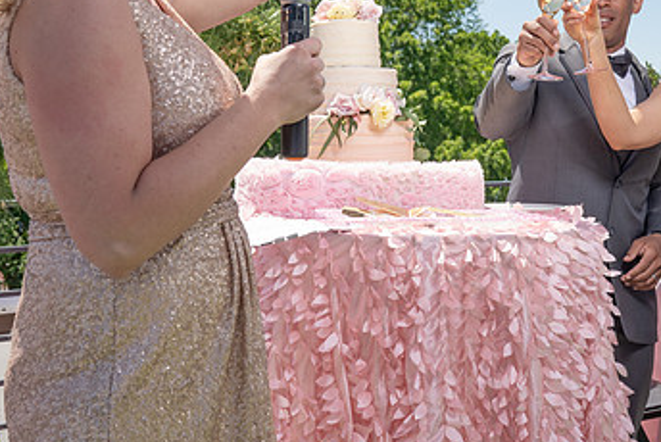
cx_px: 354
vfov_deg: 21.2
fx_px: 1158
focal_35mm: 63
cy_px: 60
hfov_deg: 31.9
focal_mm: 35
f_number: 7.1
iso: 50
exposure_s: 1/250
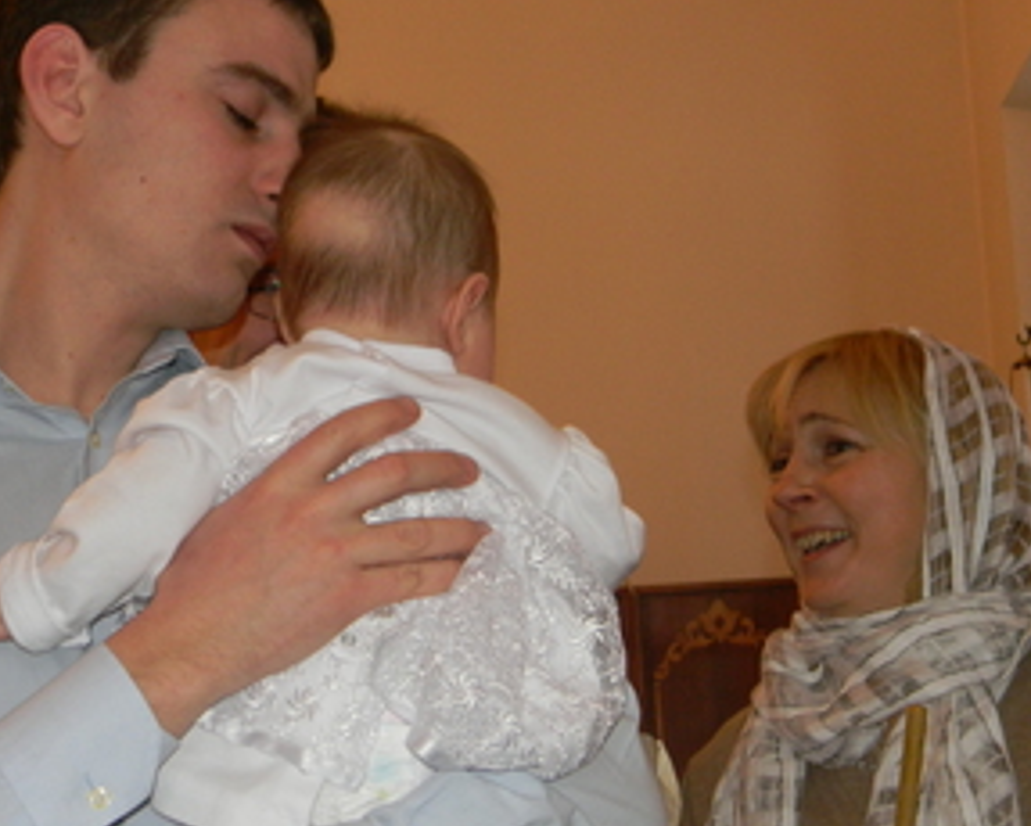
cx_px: 542
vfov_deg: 21.3
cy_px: 435
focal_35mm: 72
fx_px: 2198
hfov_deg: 26.4
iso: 200
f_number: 3.9
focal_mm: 8.6
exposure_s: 1/30
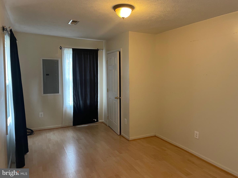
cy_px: 89
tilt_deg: -4.8
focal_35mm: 26
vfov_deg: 53.1
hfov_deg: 67.3
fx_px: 179
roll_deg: +0.8
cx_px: 119
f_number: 1.6
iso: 400
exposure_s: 1/40
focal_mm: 4.2
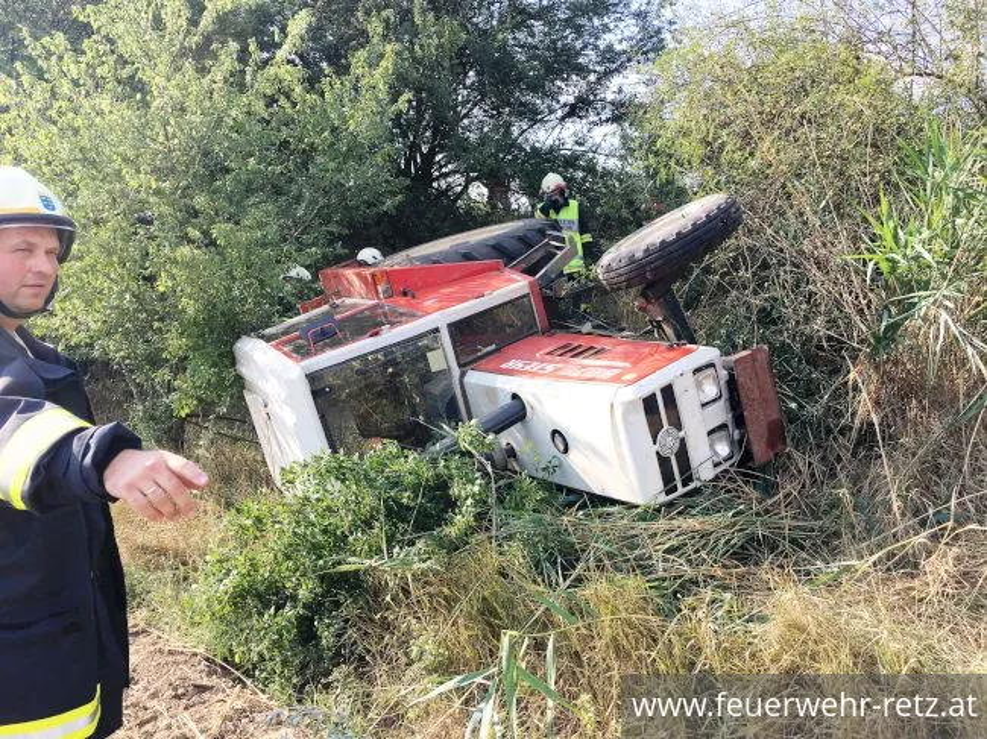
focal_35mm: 29
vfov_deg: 48.2
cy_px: 370
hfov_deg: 61.7
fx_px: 827
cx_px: 494
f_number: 2.2
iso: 25
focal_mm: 4.15
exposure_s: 1/527
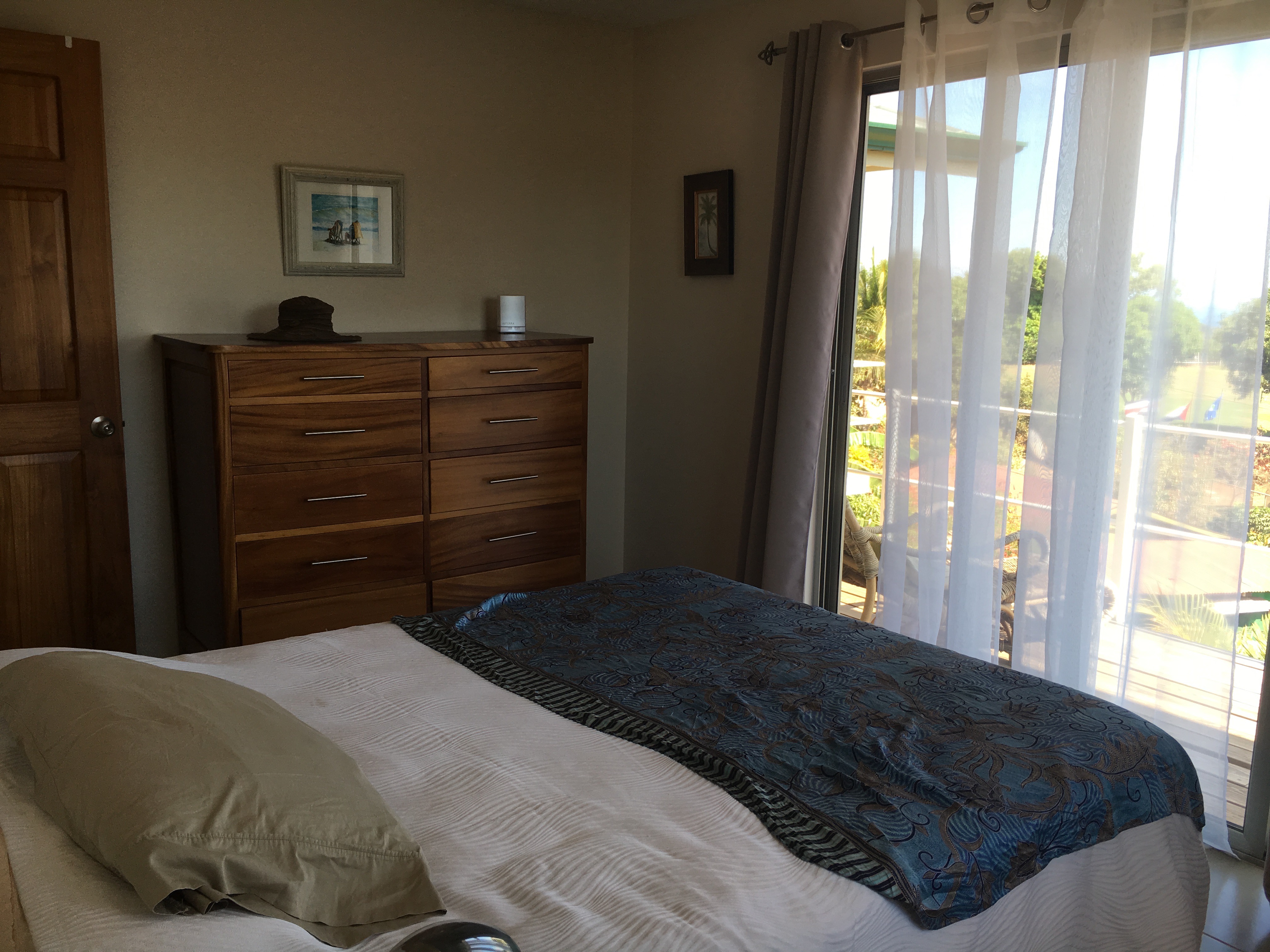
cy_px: 476
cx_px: 635
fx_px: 1064
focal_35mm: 29
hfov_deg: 61.7
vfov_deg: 48.2
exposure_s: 1/159
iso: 25
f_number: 2.2
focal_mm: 4.15
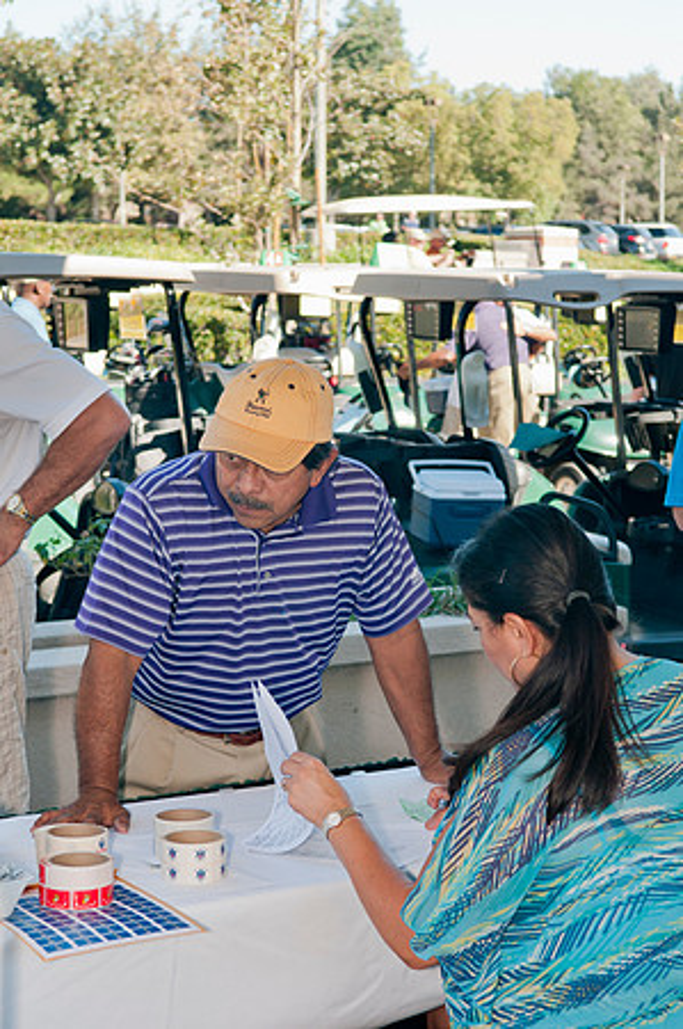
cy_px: 514
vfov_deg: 28.1
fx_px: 2054
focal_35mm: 72
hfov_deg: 18.9
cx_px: 342
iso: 200
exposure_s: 1/125
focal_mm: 48
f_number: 5.6
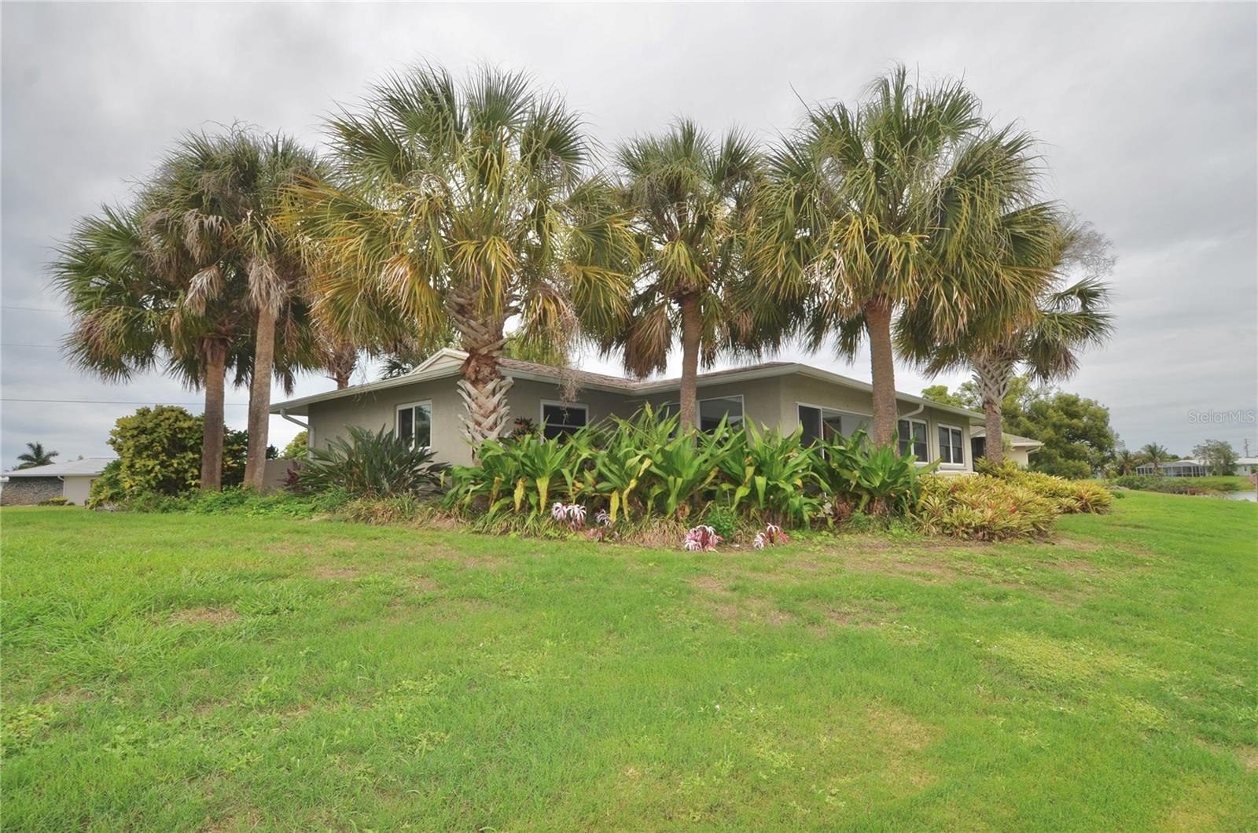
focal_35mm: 36
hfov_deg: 53.2
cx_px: 629
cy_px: 416
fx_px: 1255
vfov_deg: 36.7
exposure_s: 1/250
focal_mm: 24
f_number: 9
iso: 100
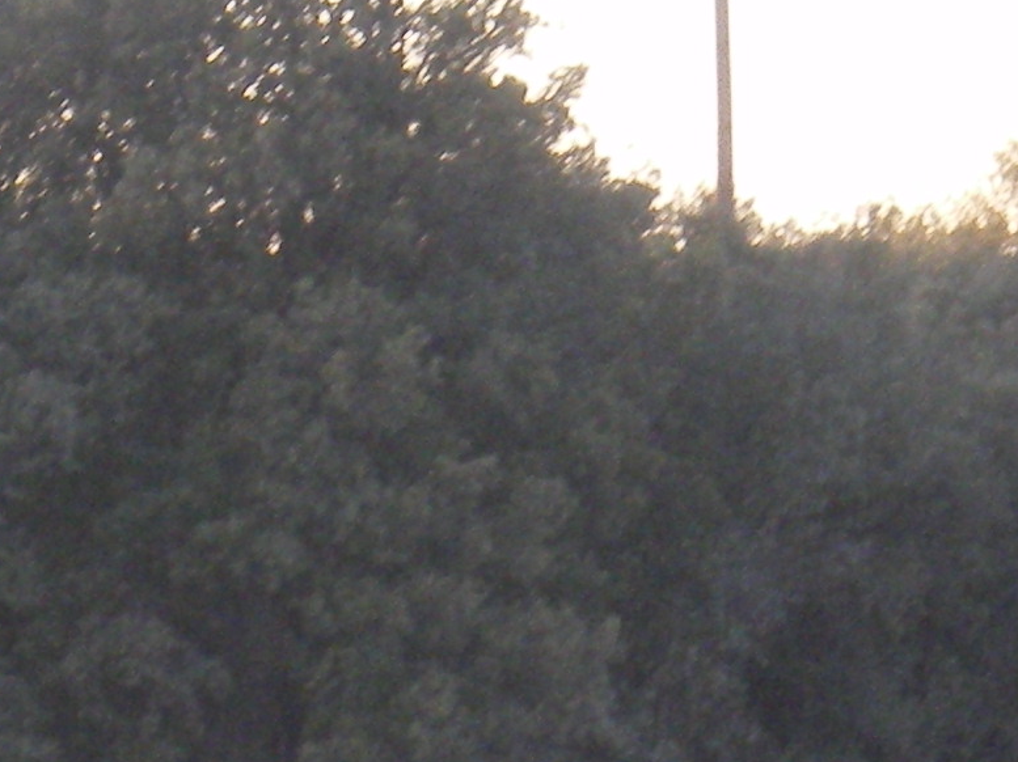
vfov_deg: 3.3
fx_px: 13257
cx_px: 296
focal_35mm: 451
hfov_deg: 4.4
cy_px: 1197
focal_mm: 18.9
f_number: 5.9
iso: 250
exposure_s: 1/60
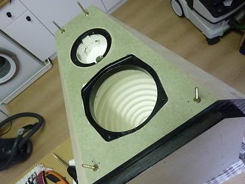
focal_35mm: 27
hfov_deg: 65.3
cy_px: 93
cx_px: 117
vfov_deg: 51.4
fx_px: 191
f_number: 3.3
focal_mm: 4.1
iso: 400
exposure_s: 1/30
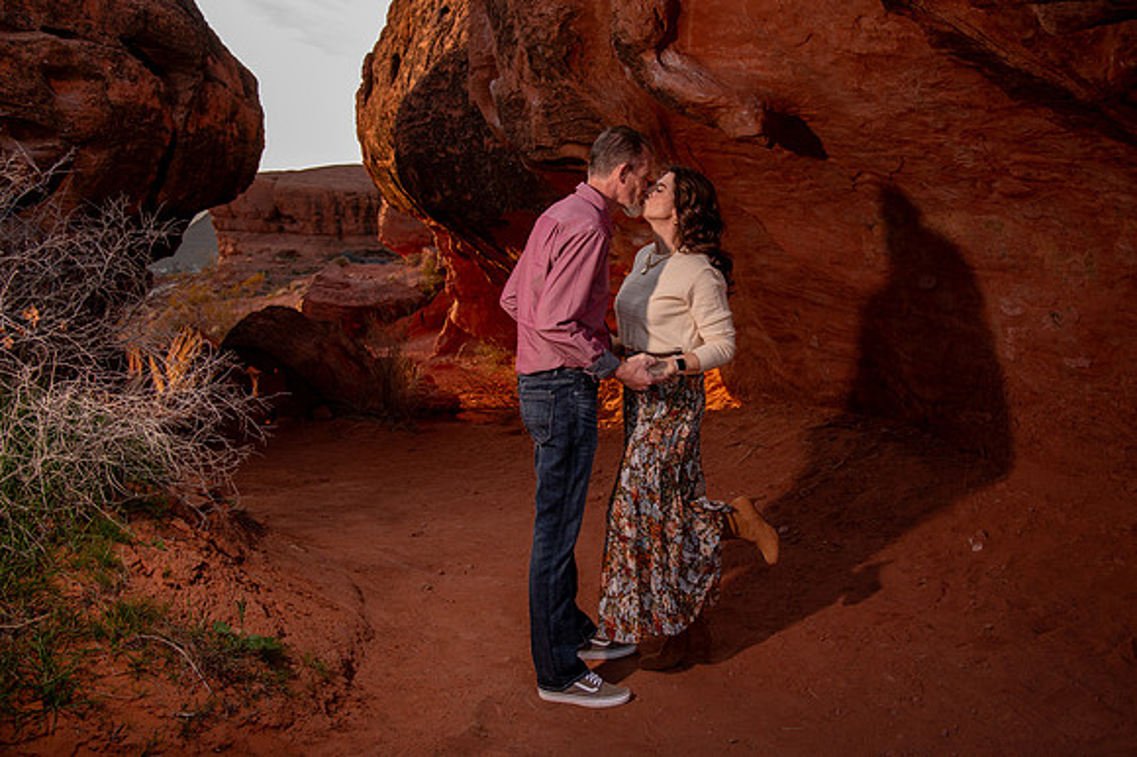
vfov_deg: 35.5
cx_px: 662
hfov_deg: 51.3
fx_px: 1179
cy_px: 319
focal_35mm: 37
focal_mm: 32
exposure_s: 1/320
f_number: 5
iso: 500
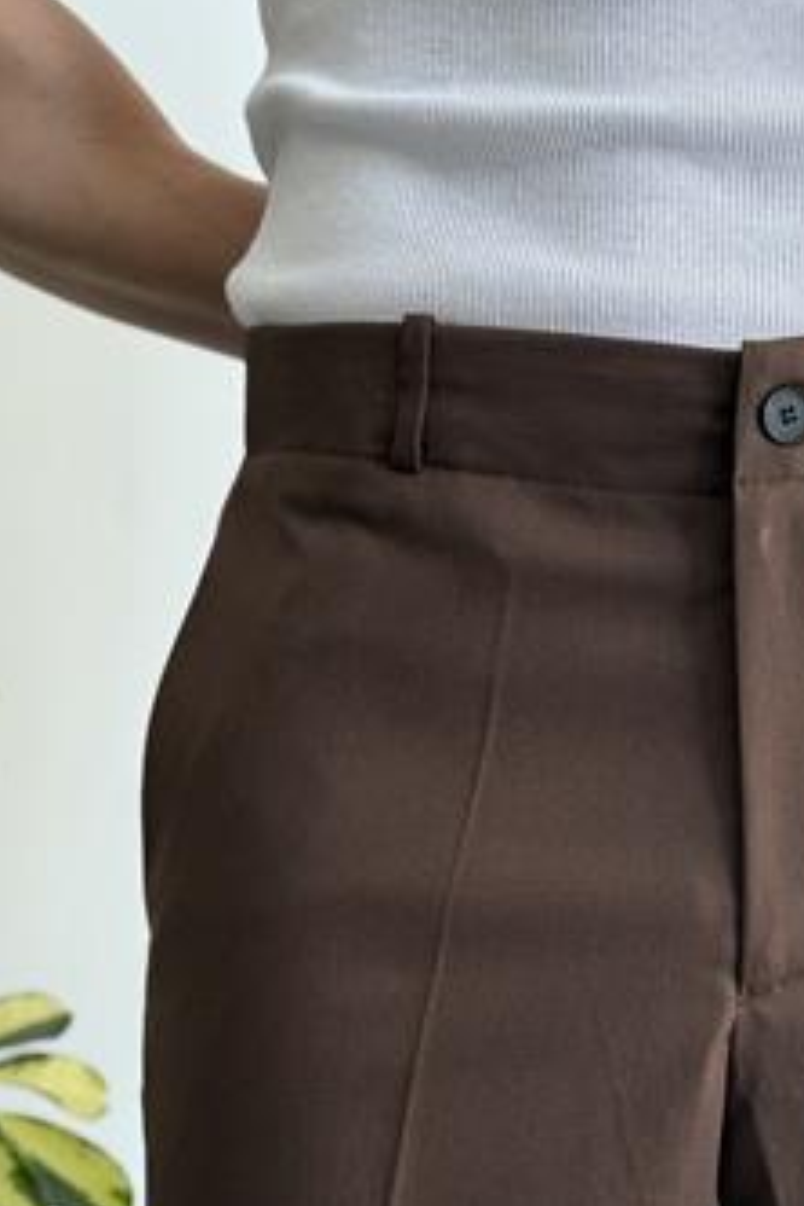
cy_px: 770
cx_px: 424
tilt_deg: +1.2
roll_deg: -0.2
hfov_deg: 17.1
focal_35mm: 80
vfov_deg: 25.3
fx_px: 2680
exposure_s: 1/92
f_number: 1.78
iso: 200
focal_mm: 6.76
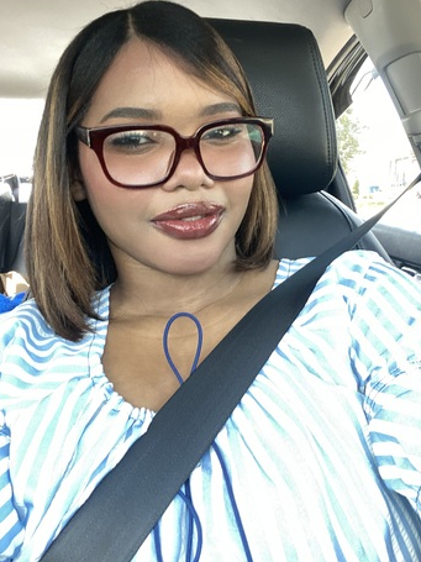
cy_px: 266
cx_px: 229
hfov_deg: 42.9
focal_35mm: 33
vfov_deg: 55.3
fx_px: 535
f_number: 2.2
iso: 200
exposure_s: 1/60
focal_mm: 2.71
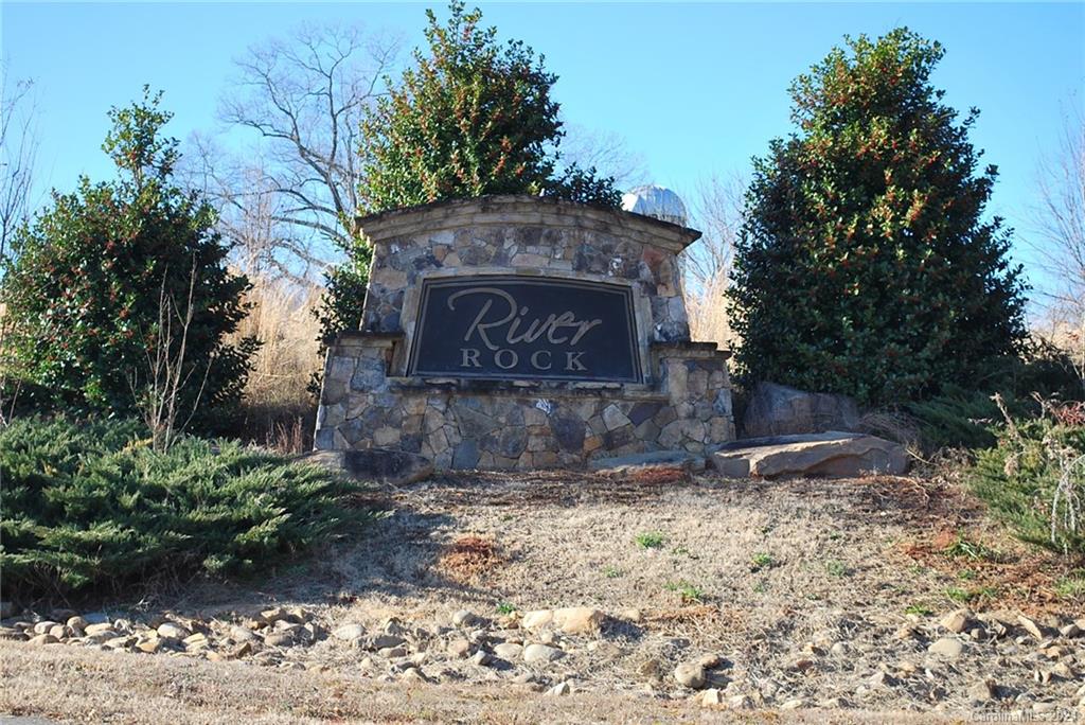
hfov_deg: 29.2
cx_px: 542
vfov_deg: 19.8
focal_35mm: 69
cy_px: 362
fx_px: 2081
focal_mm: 46
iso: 100
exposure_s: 1/125
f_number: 5.6
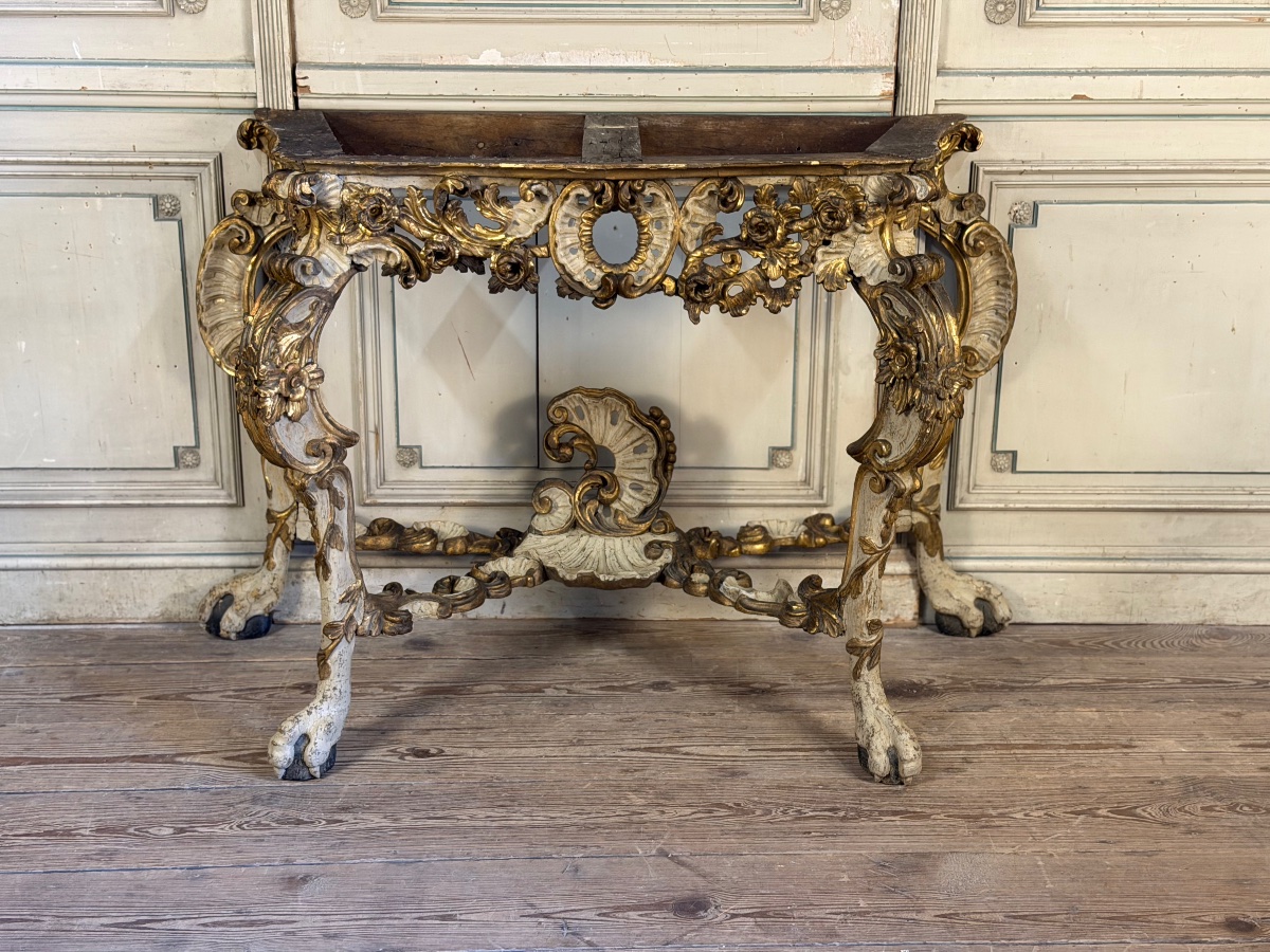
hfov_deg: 39.7
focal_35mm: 48
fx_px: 1761
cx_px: 635
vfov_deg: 30.3
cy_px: 476
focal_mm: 6.76
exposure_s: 1/50
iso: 200
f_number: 1.78
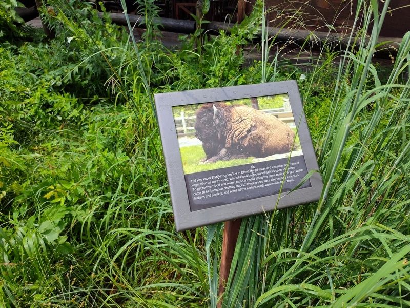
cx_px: 205
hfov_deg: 73.9
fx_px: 272
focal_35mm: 23
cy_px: 154
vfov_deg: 58.9
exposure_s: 1/1400
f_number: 1.8
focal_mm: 5.56
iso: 100
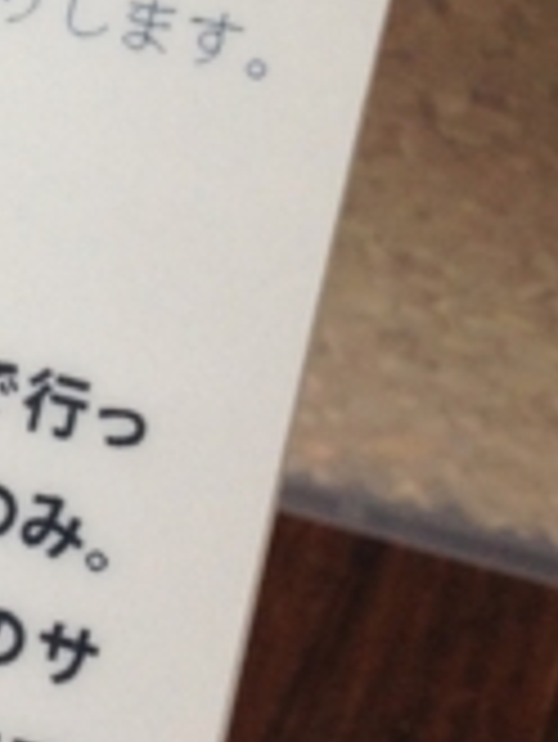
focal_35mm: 170
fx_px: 3649
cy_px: -103
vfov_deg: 11.4
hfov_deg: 8.4
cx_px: -450
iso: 80
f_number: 2.4
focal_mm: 4.28
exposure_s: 1/120
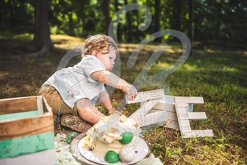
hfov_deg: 55.8
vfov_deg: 38.9
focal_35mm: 34
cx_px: 124
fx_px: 233
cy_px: 82
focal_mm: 34
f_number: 2.8
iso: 100
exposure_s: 1/800
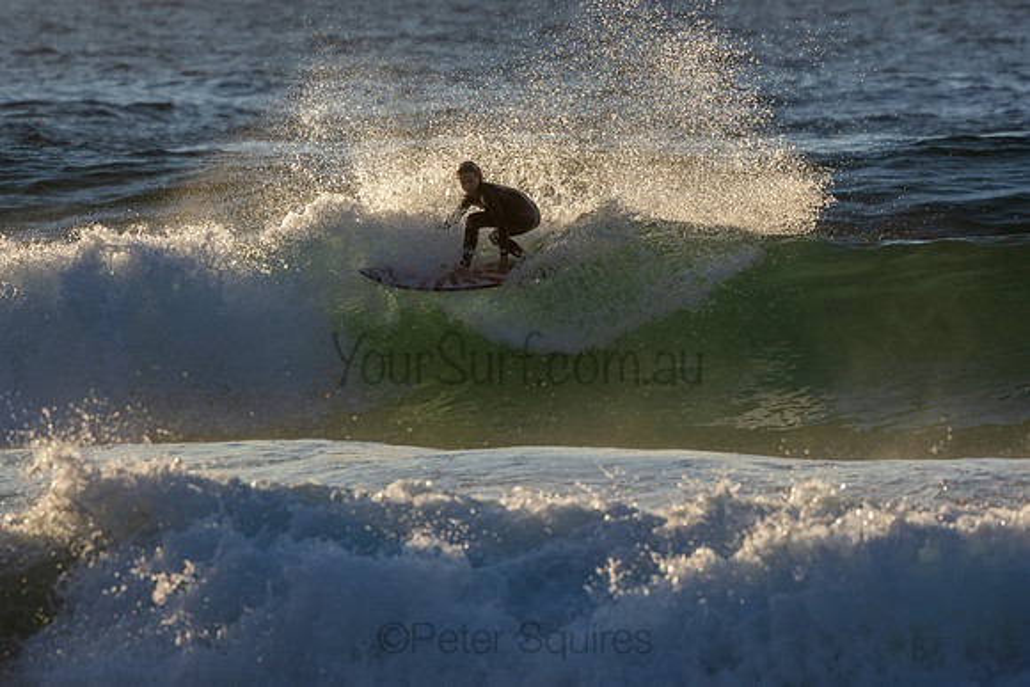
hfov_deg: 3.5
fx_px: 16741
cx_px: 515
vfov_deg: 2.4
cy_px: 344
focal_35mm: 585
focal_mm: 390
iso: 180
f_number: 5.6
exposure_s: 1/1250
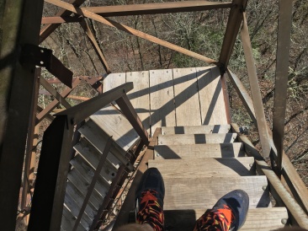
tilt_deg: -70.2
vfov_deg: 48.2
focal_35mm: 29
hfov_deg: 61.7
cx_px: 154
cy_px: 116
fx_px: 258
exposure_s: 1/1637
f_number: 2.2
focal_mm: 4.15
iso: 25
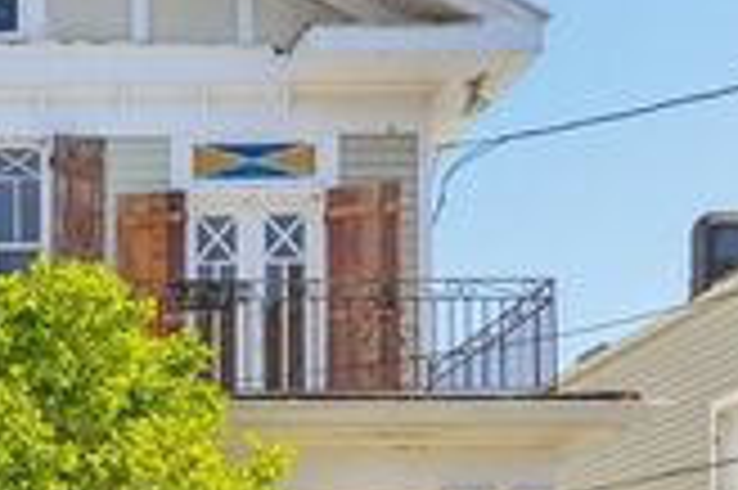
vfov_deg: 19.1
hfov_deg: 26.1
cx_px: -126
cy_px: 438
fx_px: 1434
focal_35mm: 70
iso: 400
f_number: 13
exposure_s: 1/200
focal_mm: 23
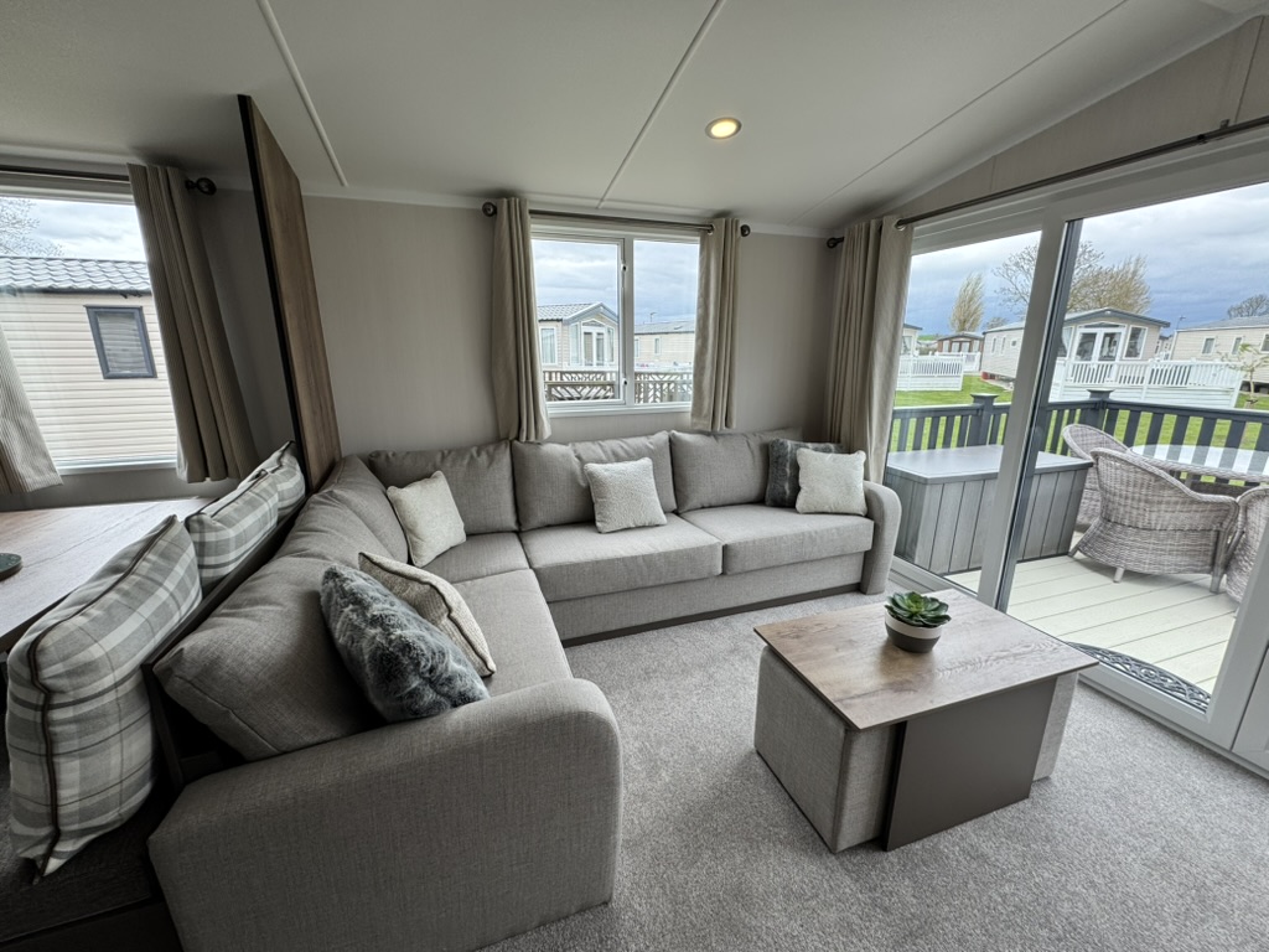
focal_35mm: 14
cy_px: 476
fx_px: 513
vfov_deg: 85.7
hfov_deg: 102.1
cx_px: 634
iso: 40
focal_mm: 2.22
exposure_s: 1/189
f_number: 2.2
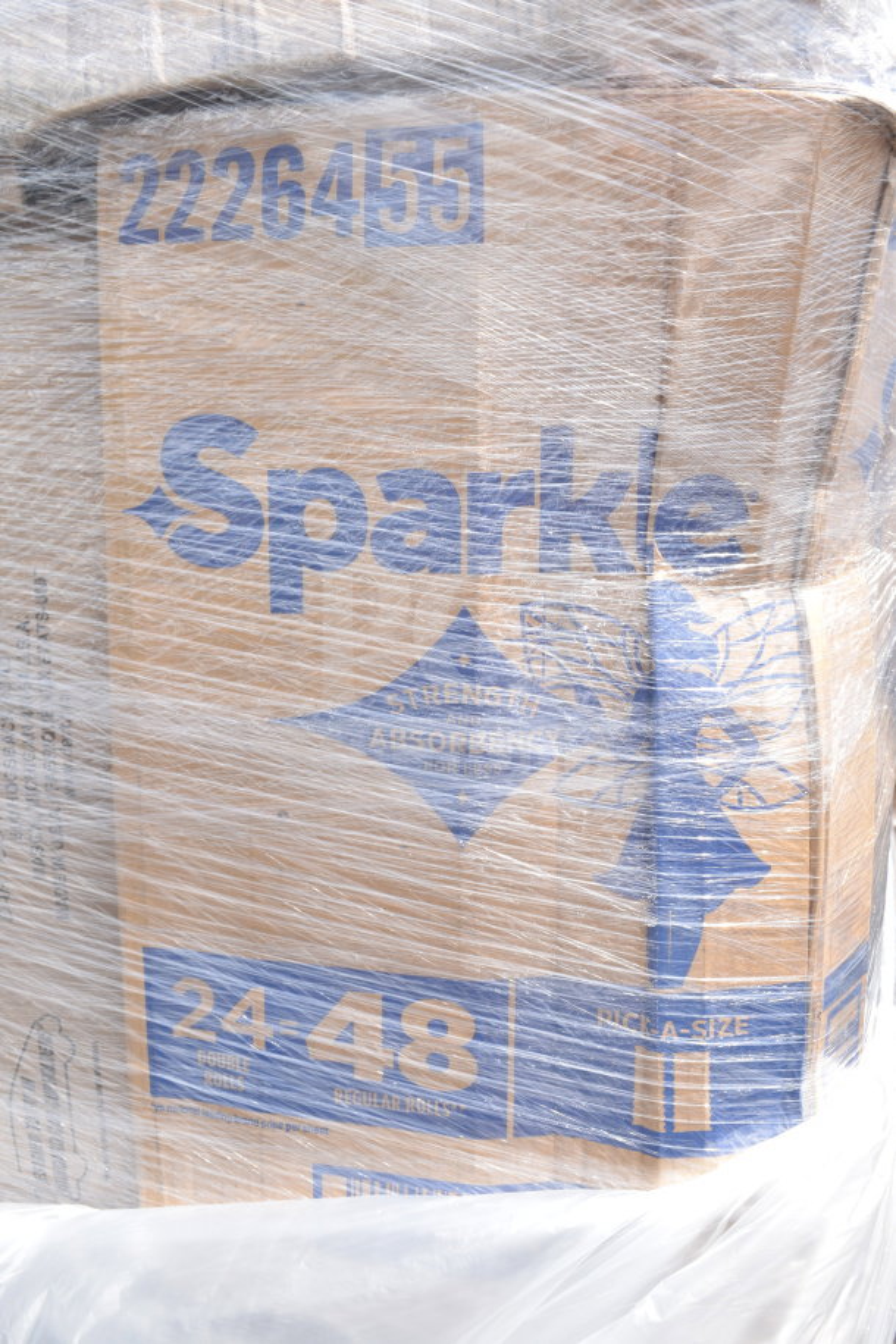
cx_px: 448
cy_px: 672
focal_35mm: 36
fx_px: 1344
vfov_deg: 53.1
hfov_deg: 36.9
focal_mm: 24
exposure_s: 1/250
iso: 200
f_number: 8
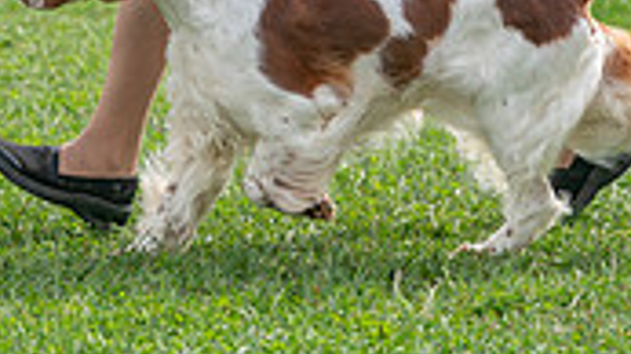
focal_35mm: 340
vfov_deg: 3.6
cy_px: -175
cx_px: 182
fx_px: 5684
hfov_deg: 6.4
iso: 100
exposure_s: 1/1000
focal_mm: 97
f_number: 2.8
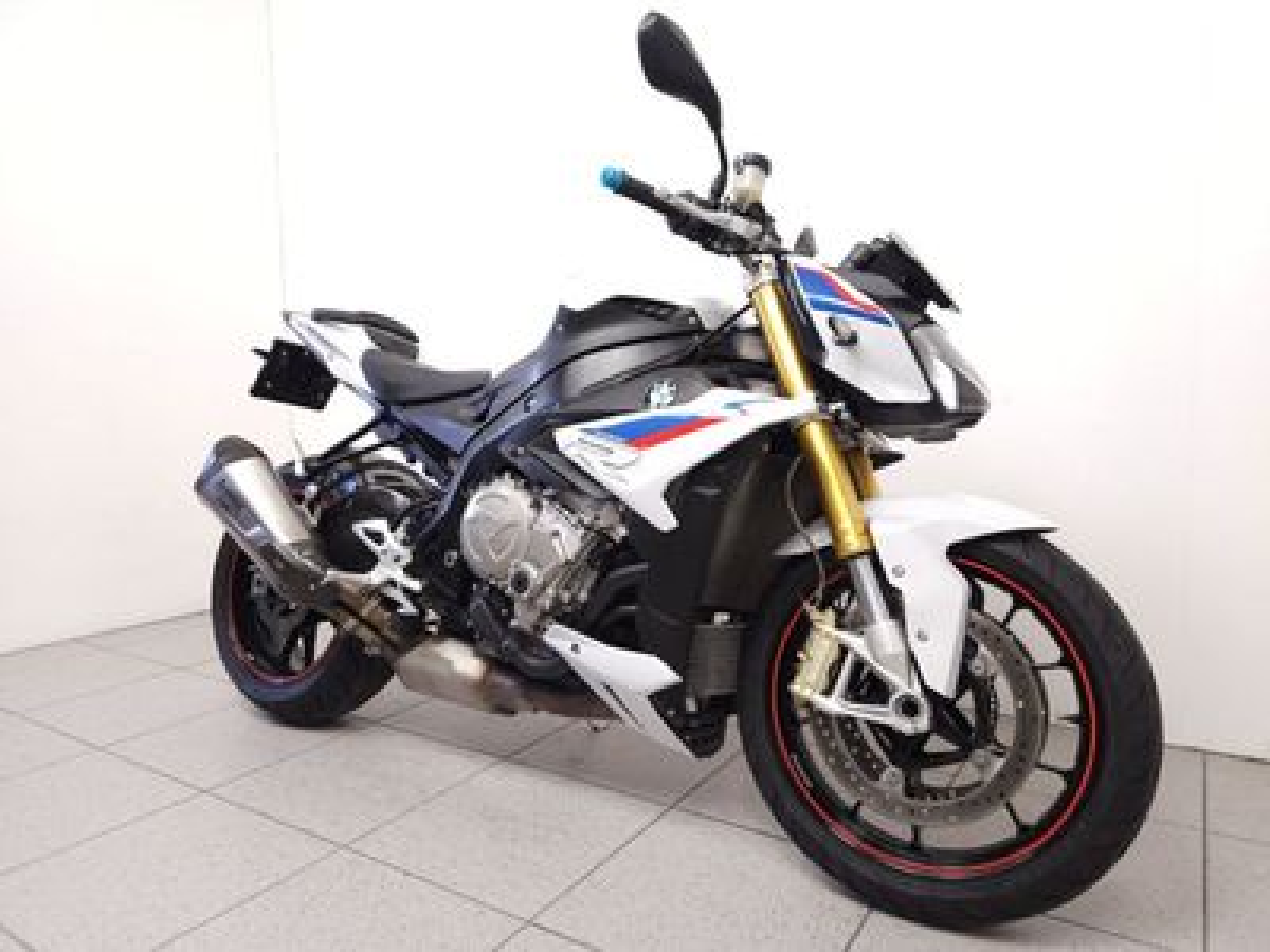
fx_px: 844
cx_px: 635
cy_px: 476
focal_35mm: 23
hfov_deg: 73.9
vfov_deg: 58.9
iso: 125
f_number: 1.8
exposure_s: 1/50
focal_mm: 5.4
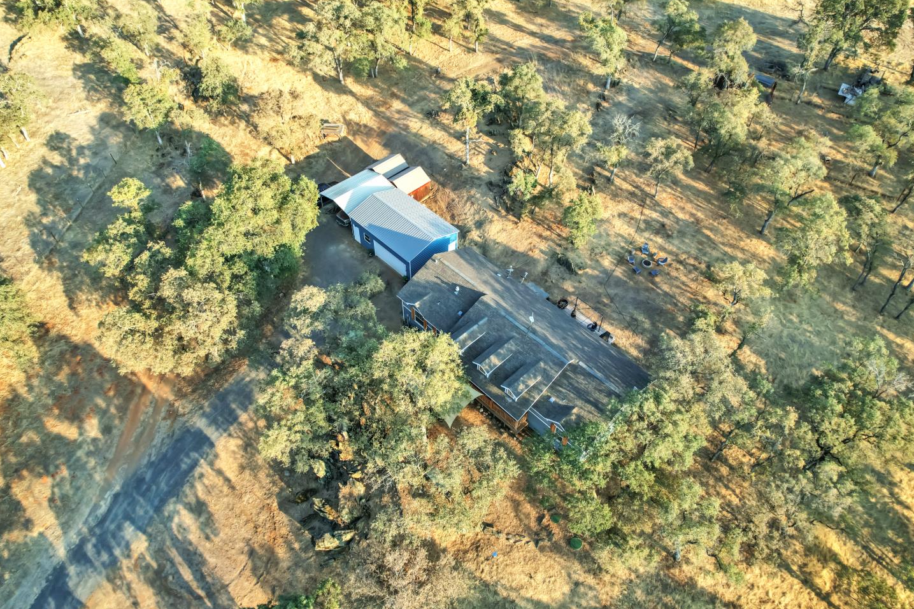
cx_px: 447
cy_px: 292
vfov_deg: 55.1
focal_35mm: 23
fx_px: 584
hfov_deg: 76.1
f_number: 2.8
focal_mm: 8.38
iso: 100
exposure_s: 1/320
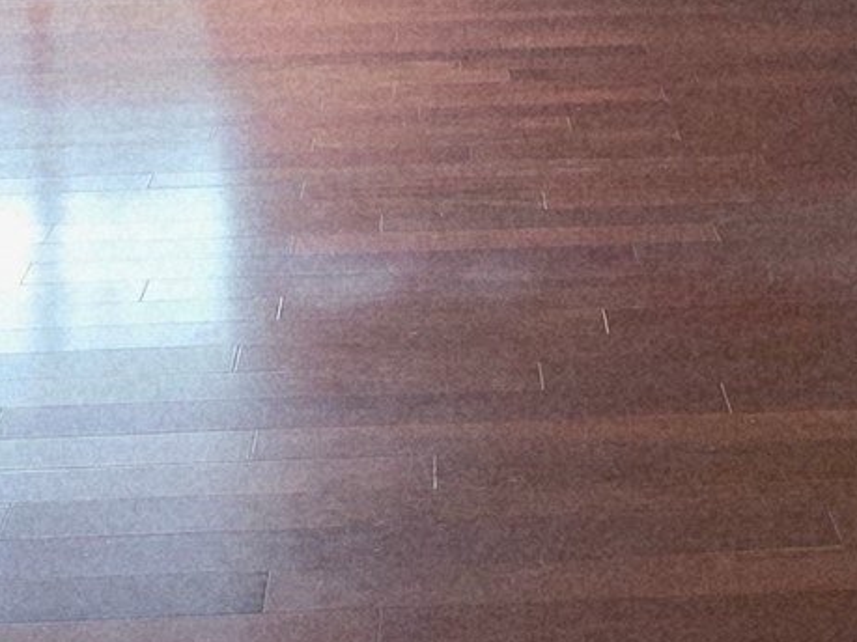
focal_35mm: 58
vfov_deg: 20.8
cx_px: 491
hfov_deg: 33.2
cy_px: -366
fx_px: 1436
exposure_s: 1/60
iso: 250
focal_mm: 2.2
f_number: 2.2
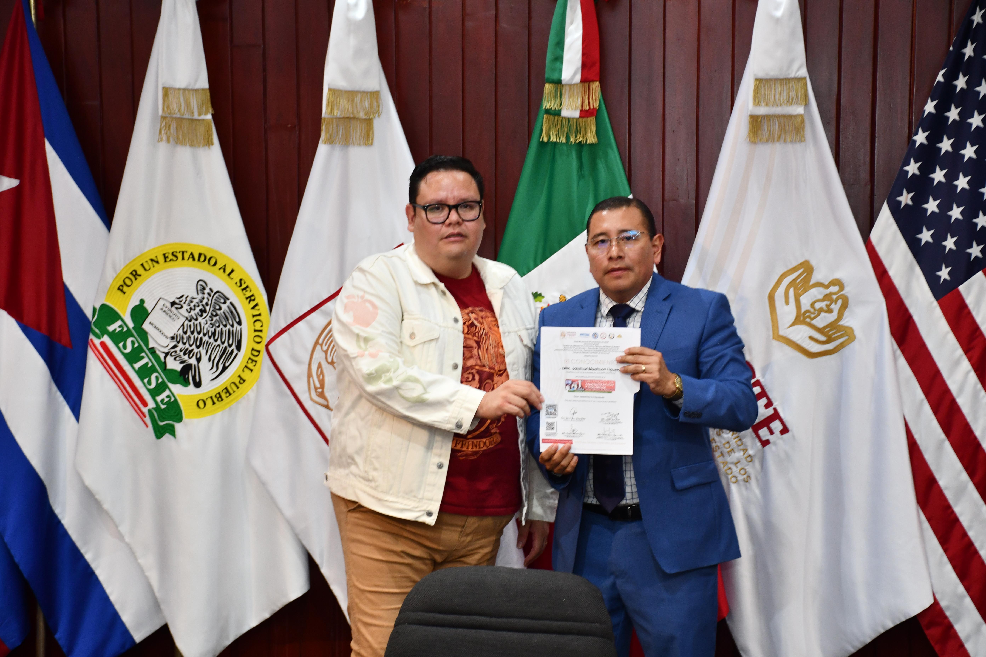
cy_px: 328
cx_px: 493
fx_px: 2300
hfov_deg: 24.2
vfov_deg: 16.3
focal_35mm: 84
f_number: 4.8
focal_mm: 56
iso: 900
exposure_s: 1/60
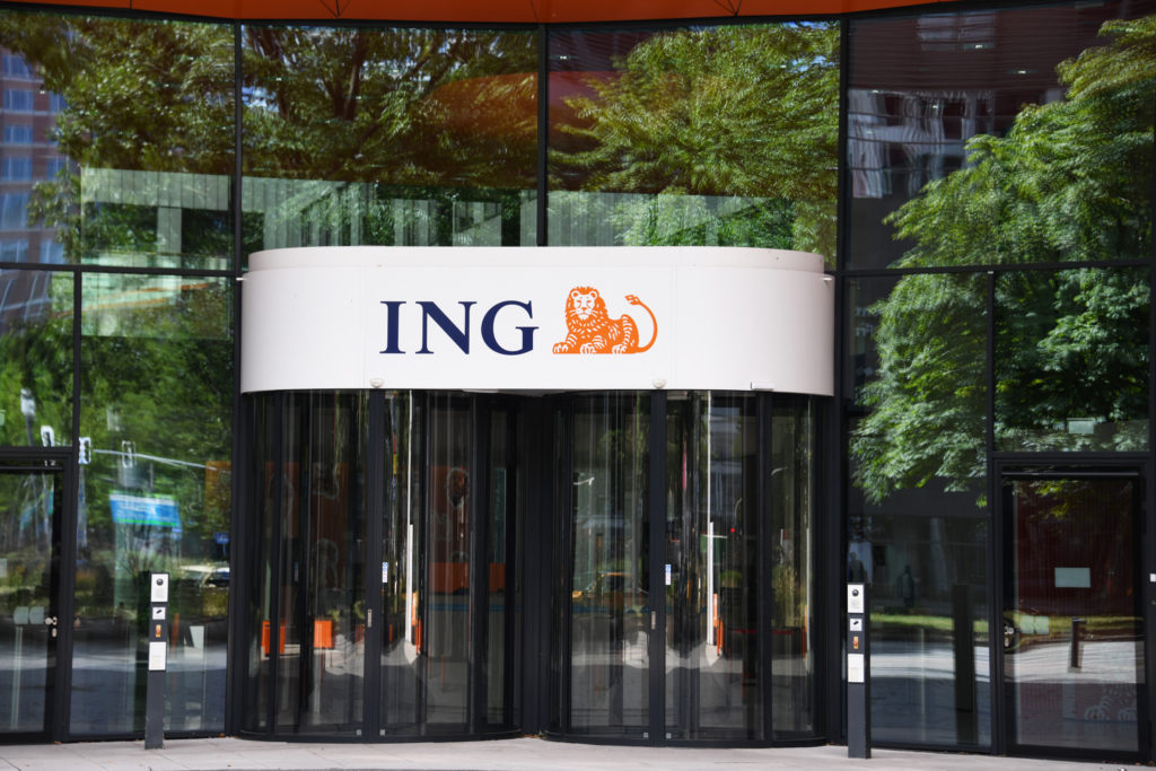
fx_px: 3372
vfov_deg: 13.0
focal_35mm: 105
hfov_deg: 19.5
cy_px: 386
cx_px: 578
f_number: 7.1
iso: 320
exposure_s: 1/200
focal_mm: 105
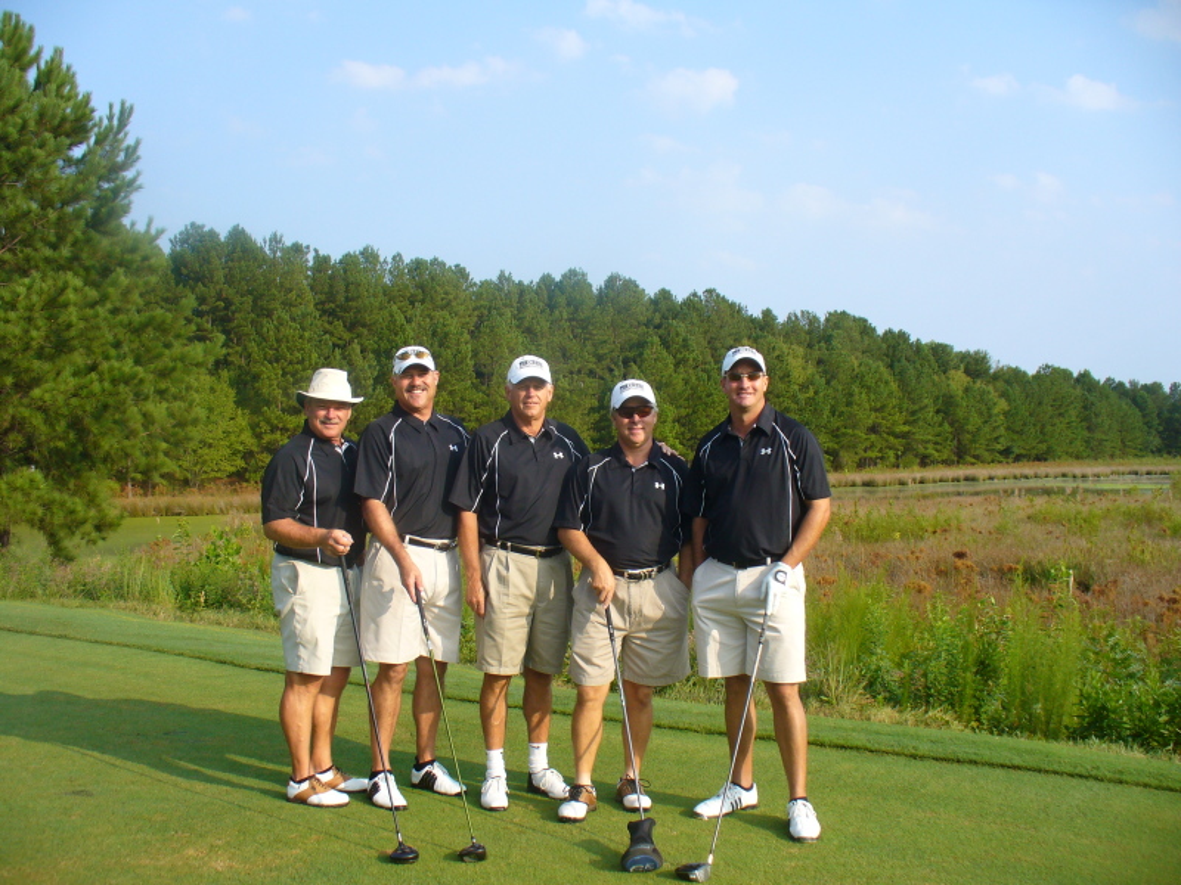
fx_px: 1262
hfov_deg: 50.1
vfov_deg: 38.7
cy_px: 442
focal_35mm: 37
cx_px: 590
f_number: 5.6
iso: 80
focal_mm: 6.1
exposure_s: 1/200
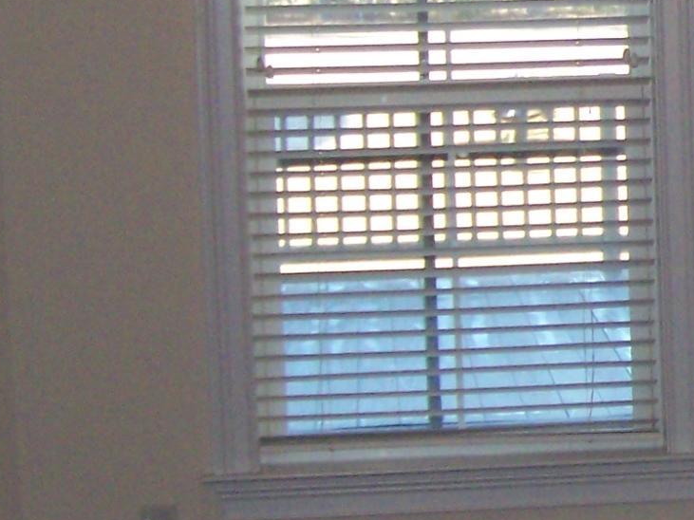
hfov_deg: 12.0
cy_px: 195
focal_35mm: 156
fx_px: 3127
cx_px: 1105
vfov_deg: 9.5
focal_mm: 6.3
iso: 160
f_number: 2.8
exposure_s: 1/80
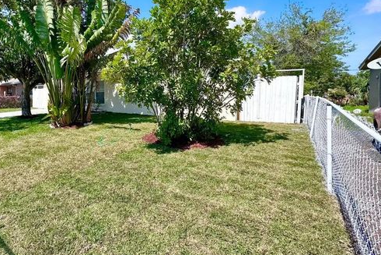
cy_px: 104
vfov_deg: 64.1
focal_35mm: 19
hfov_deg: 84.8
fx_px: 201
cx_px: 138
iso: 40
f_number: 2.2
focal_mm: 2.22
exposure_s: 1/1103
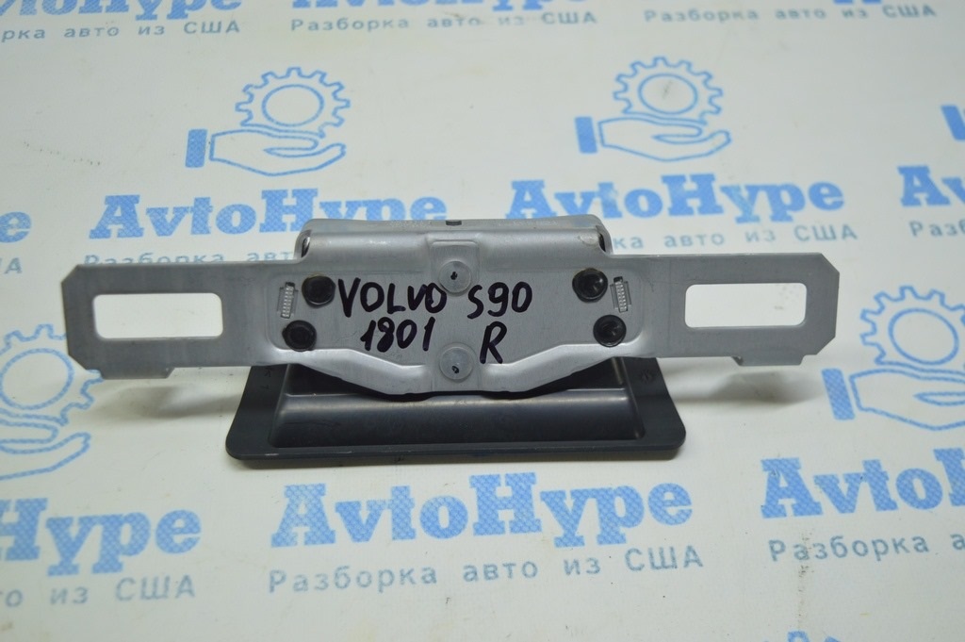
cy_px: 321
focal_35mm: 45
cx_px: 482
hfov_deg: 43.6
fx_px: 1205
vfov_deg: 29.8
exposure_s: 1/50
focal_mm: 30
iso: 400
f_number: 4.2
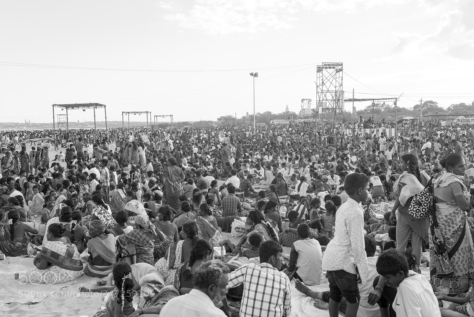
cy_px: 158
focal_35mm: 35
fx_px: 461
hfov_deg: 54.4
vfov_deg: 37.9
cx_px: 237
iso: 400
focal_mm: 35
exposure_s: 1/250
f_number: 8
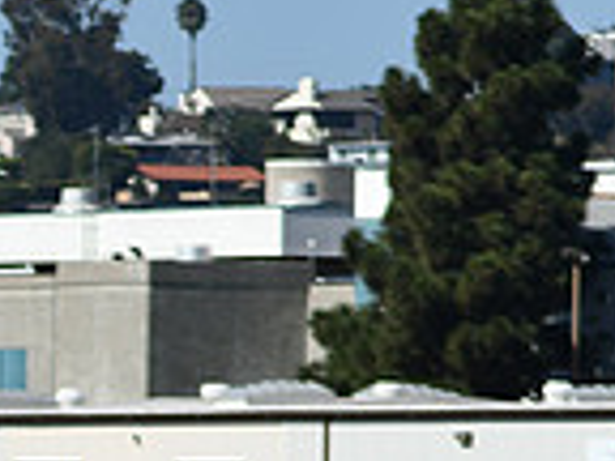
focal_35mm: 900
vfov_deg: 1.7
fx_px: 15990
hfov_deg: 2.2
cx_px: -478
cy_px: 664
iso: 200
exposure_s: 1/1600
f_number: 7.1
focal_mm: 155
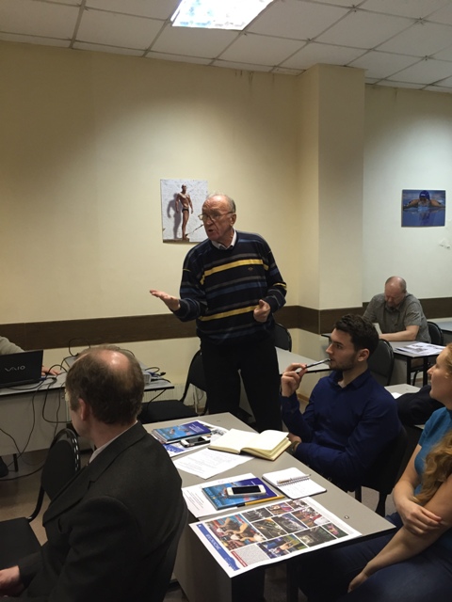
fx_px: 505
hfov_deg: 48.2
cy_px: 301
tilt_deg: -5.8
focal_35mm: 29
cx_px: 226
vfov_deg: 61.7
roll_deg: +1.1
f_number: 2.2
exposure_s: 1/33
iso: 125
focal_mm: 4.15
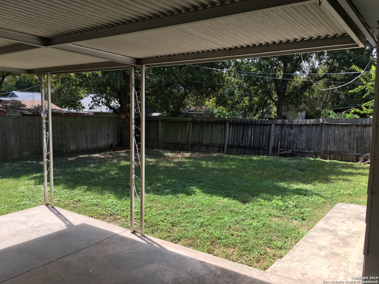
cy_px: 142
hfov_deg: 61.7
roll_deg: -0.6
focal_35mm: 29
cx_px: 190
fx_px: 318
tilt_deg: -5.4
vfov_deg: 48.2
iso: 25
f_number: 2.2
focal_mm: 4.15
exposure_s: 1/557
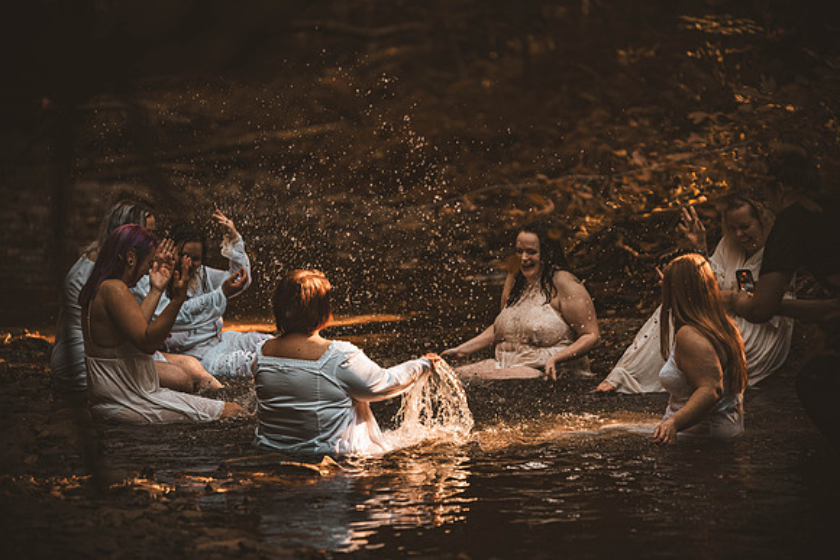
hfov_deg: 10.8
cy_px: 280
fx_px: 4434
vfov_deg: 7.2
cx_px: 420
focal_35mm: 190
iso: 1000
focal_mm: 190
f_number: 2.8
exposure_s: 1/400
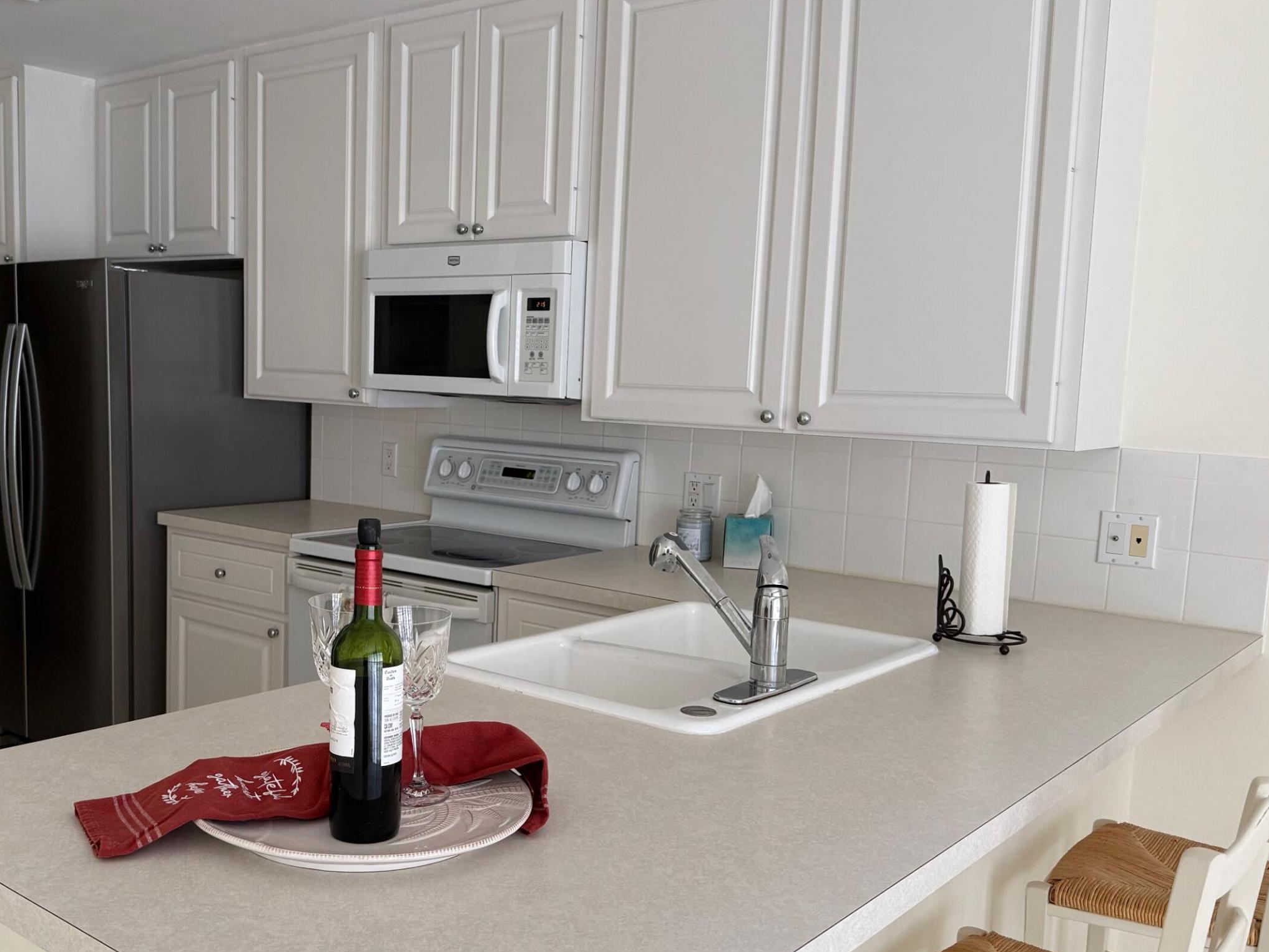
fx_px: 1246
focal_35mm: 34
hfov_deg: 53.5
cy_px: 511
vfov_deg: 41.8
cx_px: 499
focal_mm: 6.76
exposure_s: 1/83
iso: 200
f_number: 1.78
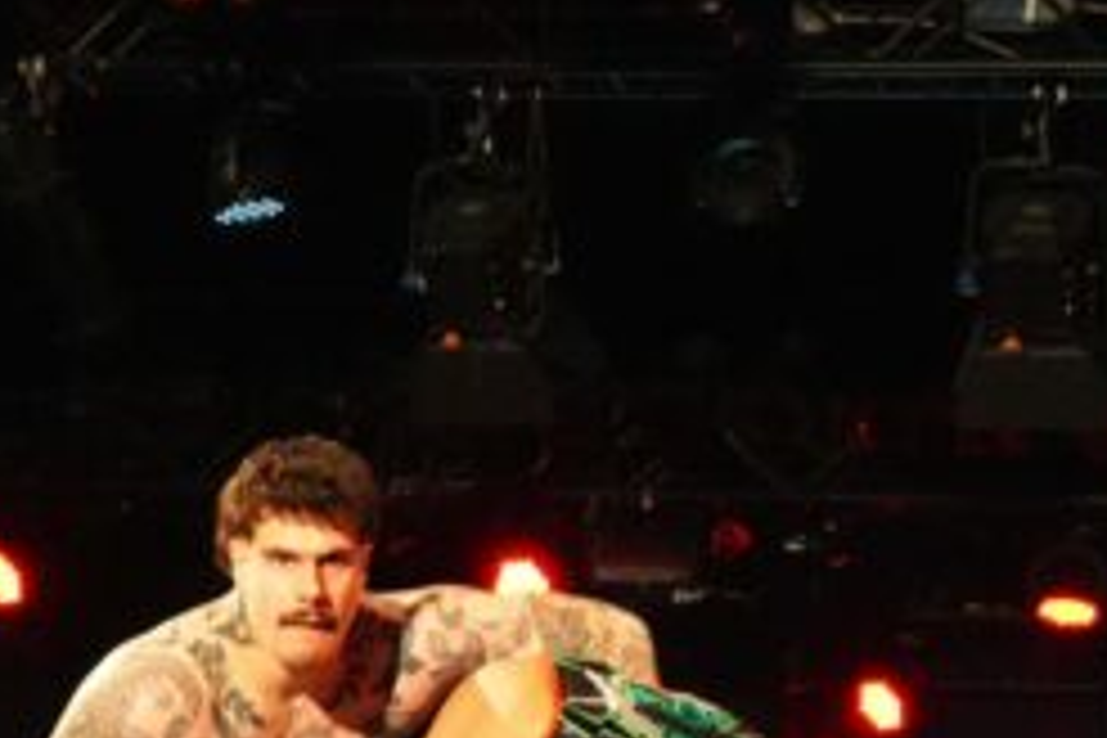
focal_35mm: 225
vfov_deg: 6.1
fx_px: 6918
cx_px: 374
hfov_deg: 9.1
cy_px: 567
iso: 6400
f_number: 4.5
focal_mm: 48
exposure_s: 1/80
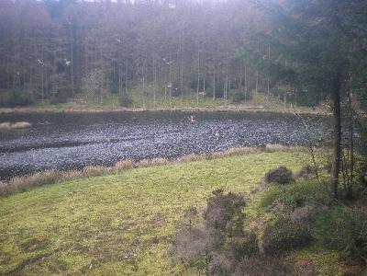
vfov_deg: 39.7
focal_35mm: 36
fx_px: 382
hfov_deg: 51.4
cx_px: 184
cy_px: 138
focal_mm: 6.3
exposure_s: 1/50
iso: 64
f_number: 3.1
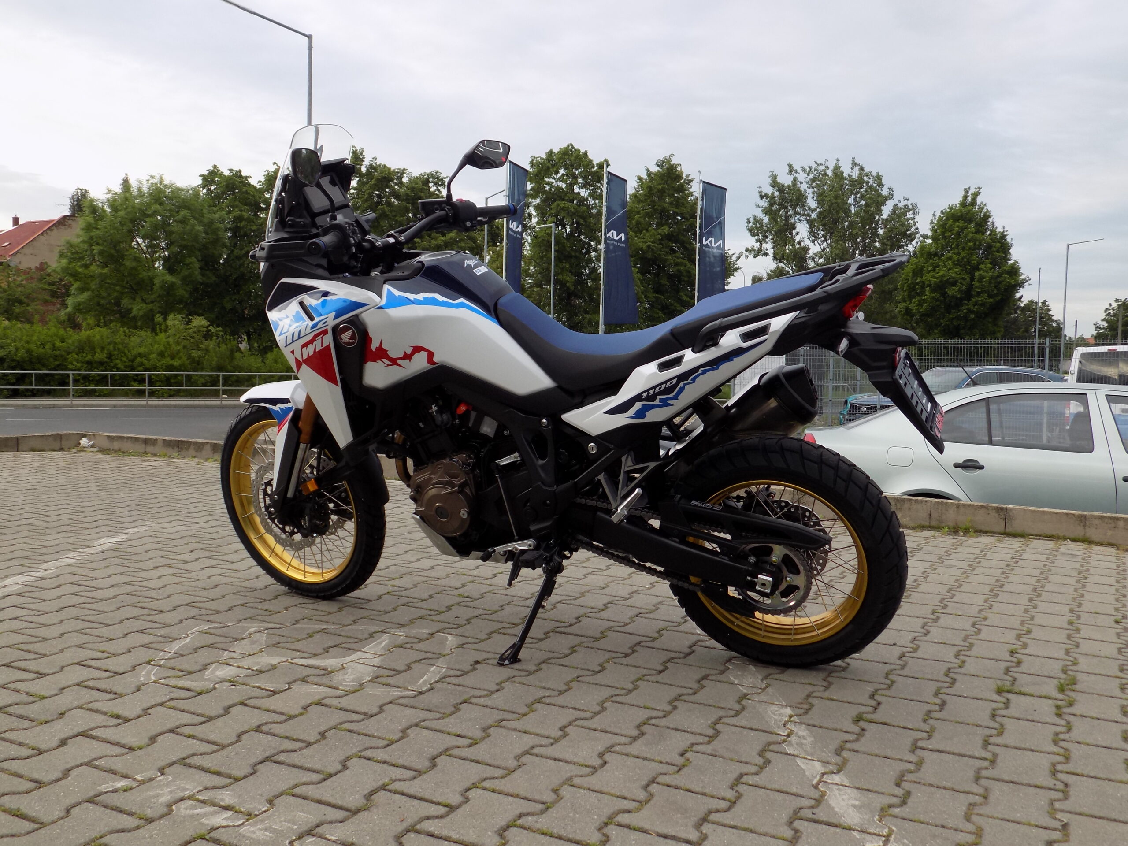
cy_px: 423
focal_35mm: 30
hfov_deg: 60.0
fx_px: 978
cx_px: 564
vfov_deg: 46.8
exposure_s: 1/320
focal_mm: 5.3
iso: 80
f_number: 3.3
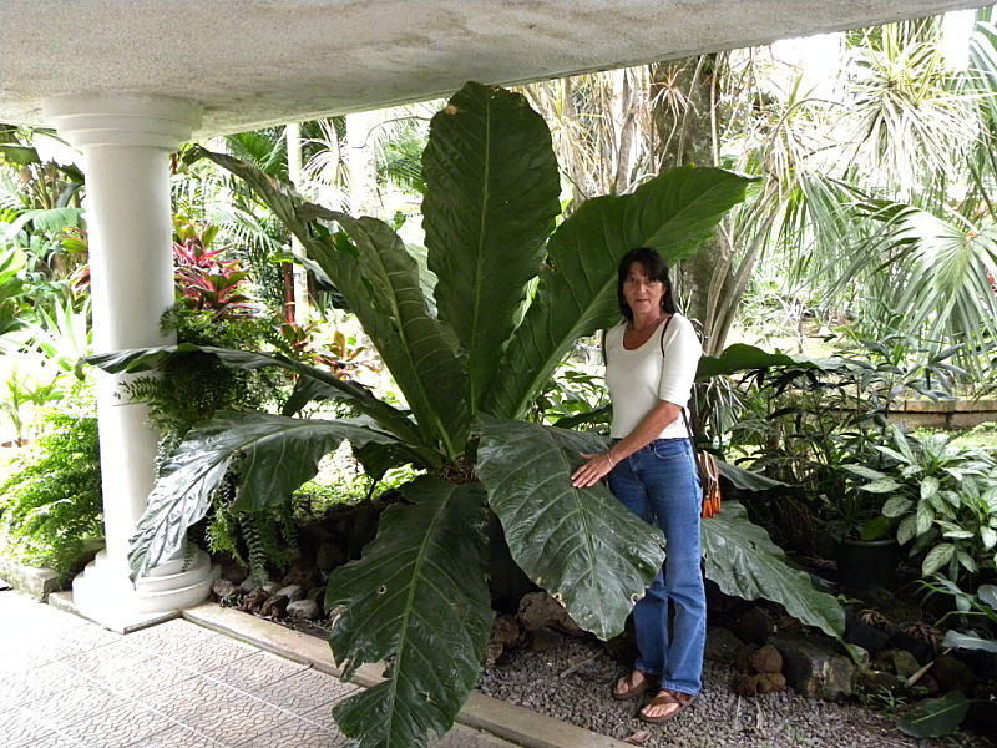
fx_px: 950
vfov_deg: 42.9
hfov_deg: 55.4
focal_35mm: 33
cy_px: 374
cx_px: 498
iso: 400
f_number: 2.8
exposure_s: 1/72.7
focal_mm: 5.9
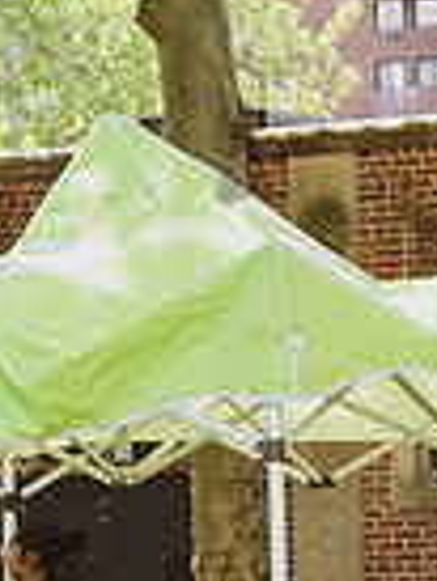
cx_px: -775
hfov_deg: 4.4
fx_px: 5445
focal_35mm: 324
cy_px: 834
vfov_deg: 6.1
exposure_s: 1/400
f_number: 3.5
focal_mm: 70
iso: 200
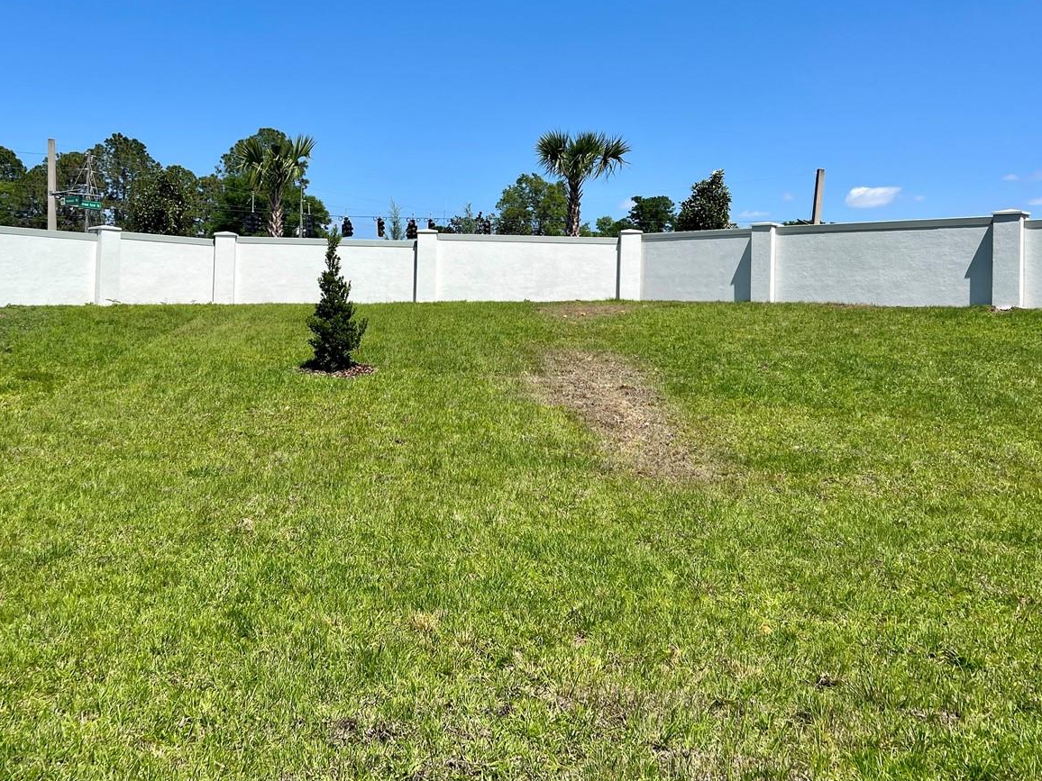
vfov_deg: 39.3
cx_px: 423
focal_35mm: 36
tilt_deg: +2.5
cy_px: 276
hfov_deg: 51.1
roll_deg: -1.0
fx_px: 1084
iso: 50
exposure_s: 1/5587
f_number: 1.5
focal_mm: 5.7
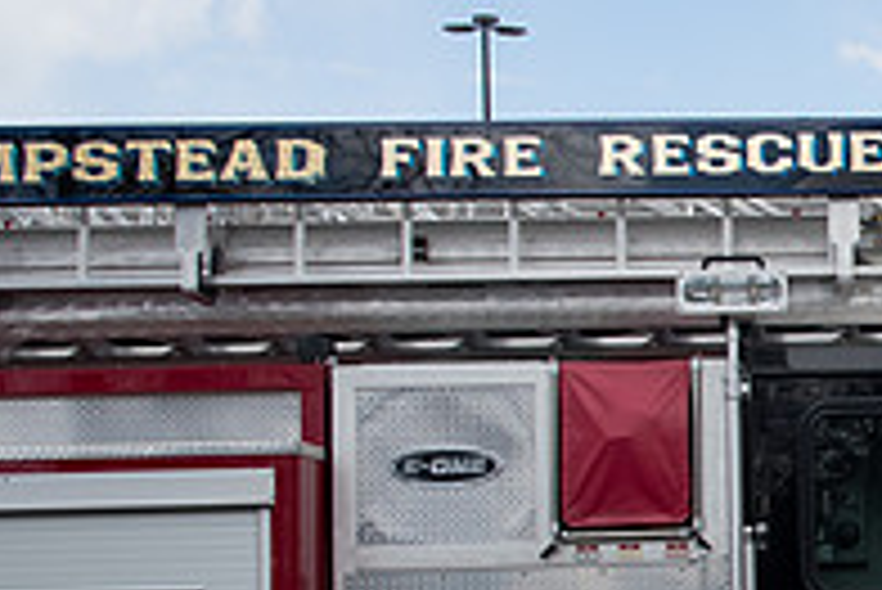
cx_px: 1156
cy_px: 507
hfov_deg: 24.6
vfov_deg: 19.0
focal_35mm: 71
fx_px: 1741
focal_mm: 16
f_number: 5.6
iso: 500
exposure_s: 1/2000
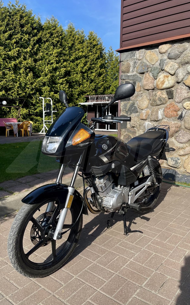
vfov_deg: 68.4
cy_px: 152
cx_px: 96
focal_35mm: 27
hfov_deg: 46.0
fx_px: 224
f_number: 1.6
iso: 32
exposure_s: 1/2012
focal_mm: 5.1
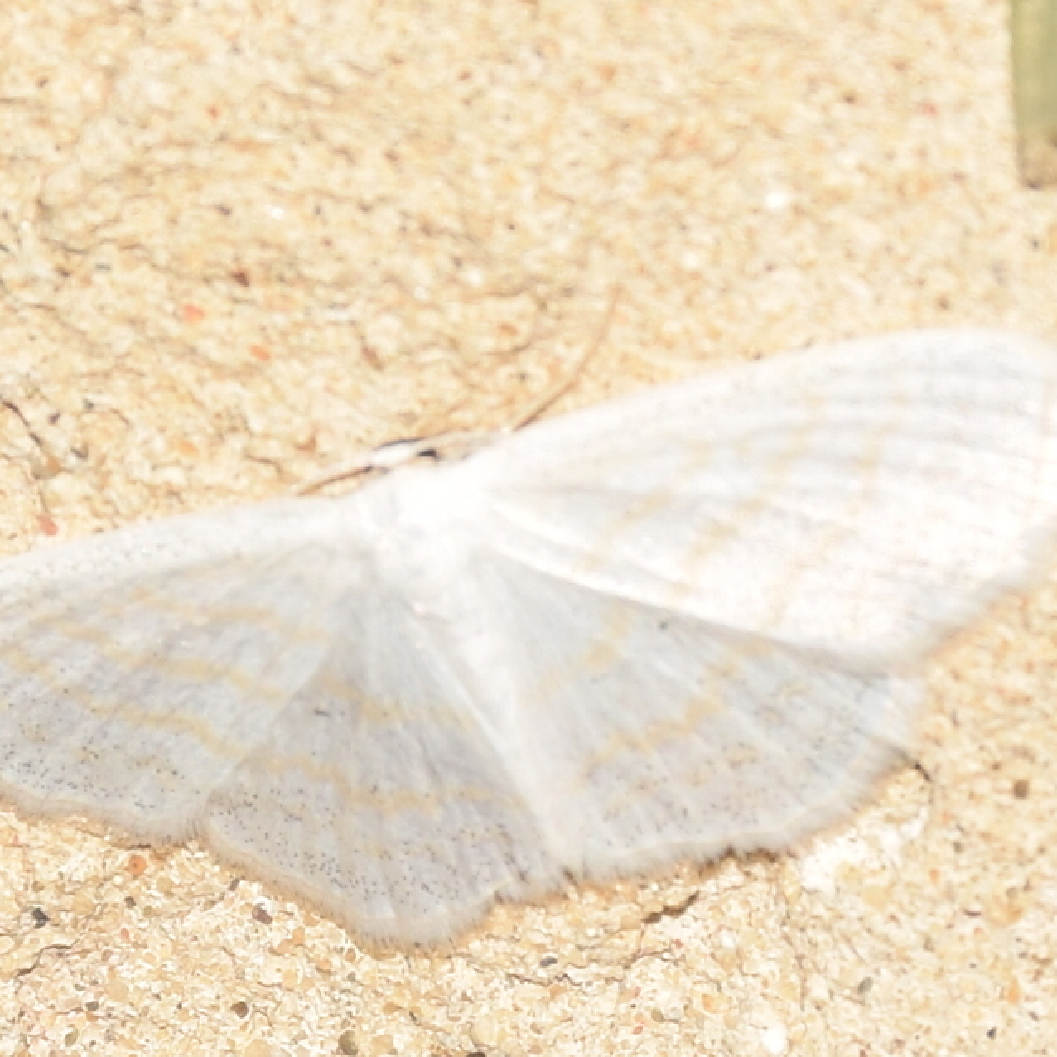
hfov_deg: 6.5
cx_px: 576
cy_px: 528
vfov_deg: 6.5
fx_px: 9258
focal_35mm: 268
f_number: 13
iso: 100
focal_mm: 140
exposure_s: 1/160
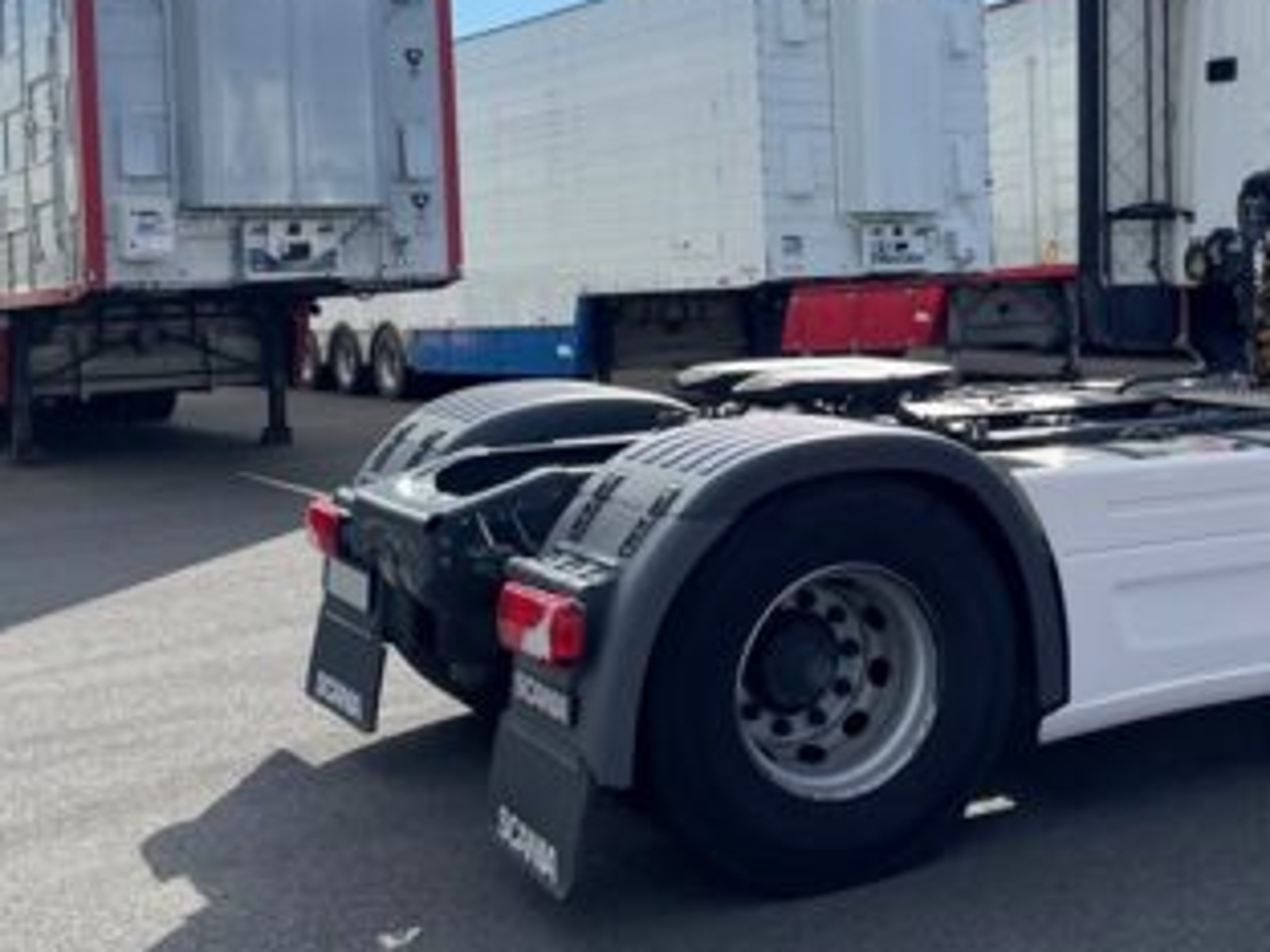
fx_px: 1834
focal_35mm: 50
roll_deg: +0.3
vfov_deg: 28.8
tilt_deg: -1.1
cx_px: 1026
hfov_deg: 36.8
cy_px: 269
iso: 32
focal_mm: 4.2
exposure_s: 1/4132
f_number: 1.6
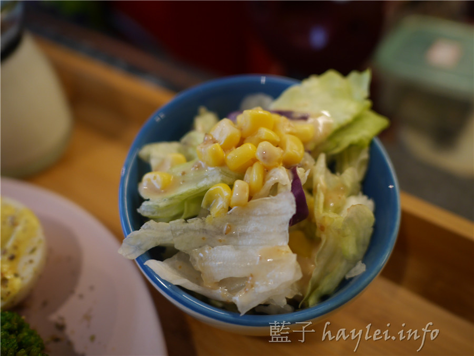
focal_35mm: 30
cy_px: 178
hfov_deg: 60.0
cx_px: 237
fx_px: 411
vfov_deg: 46.8
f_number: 1.8
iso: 320
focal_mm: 15
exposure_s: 1/60
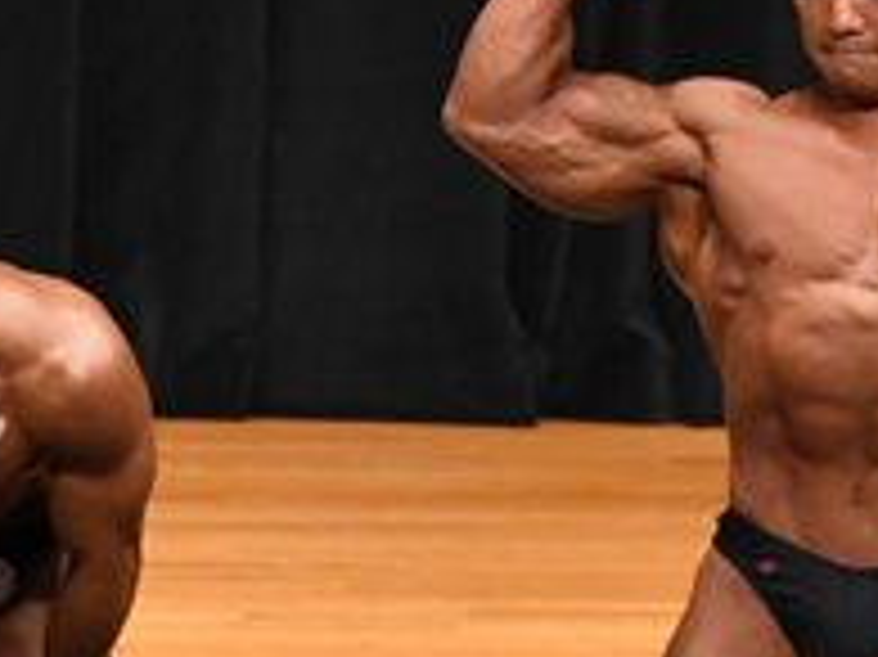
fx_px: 18149
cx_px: -200
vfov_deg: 2.1
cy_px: 454
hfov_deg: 2.8
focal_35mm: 716
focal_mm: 125
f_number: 5.6
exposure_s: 1/400
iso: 5000
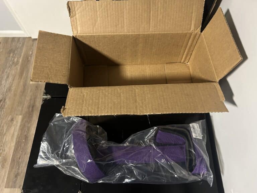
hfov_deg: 67.3
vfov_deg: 53.1
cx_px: 128
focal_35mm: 26
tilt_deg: -65.2
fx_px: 193
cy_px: 96
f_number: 1.5
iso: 500
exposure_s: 1/40
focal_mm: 5.7
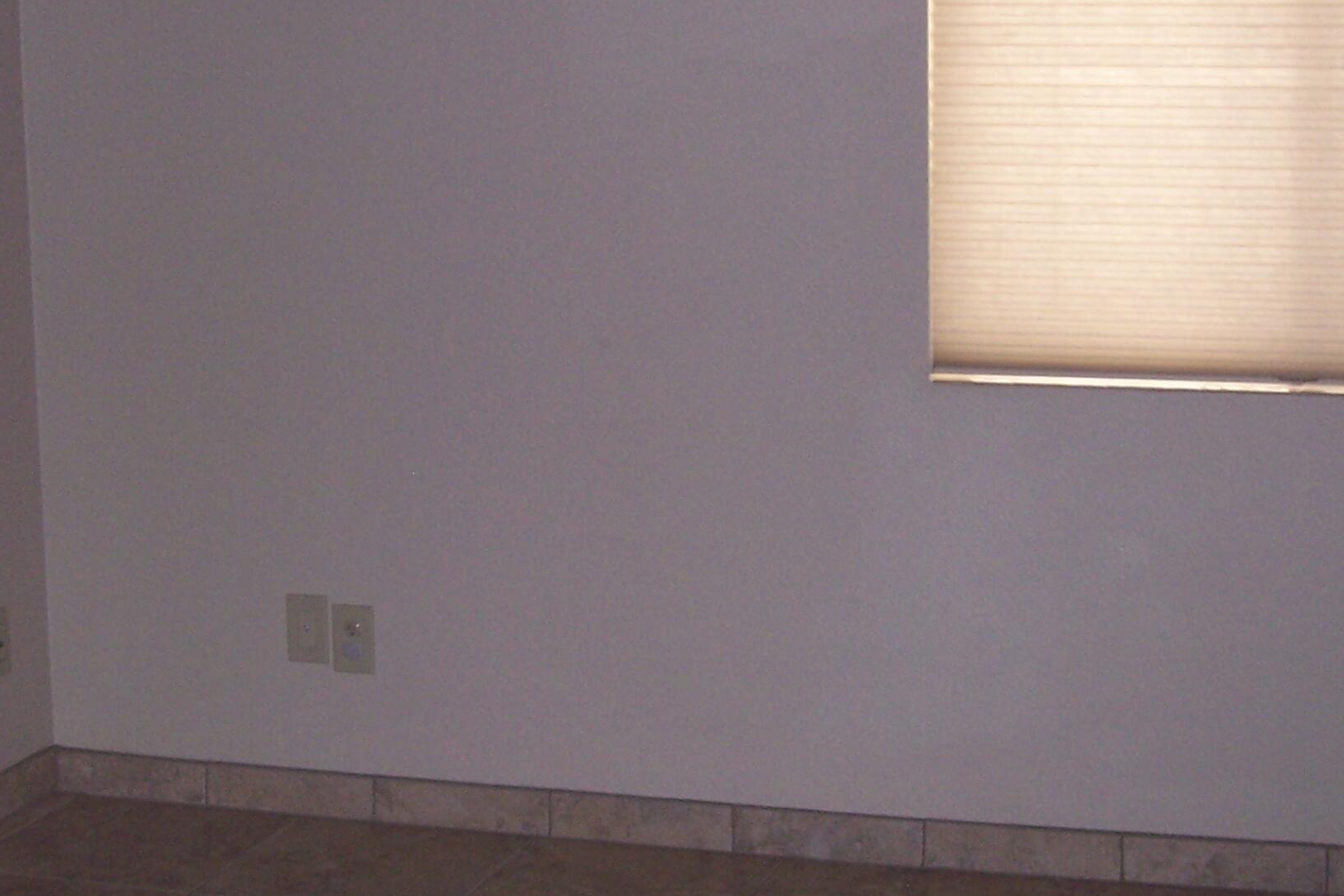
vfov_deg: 18.2
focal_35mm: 75
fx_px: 2800
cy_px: 361
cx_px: 617
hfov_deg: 27.0
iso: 140
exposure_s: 1/60
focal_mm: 8
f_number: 2.8
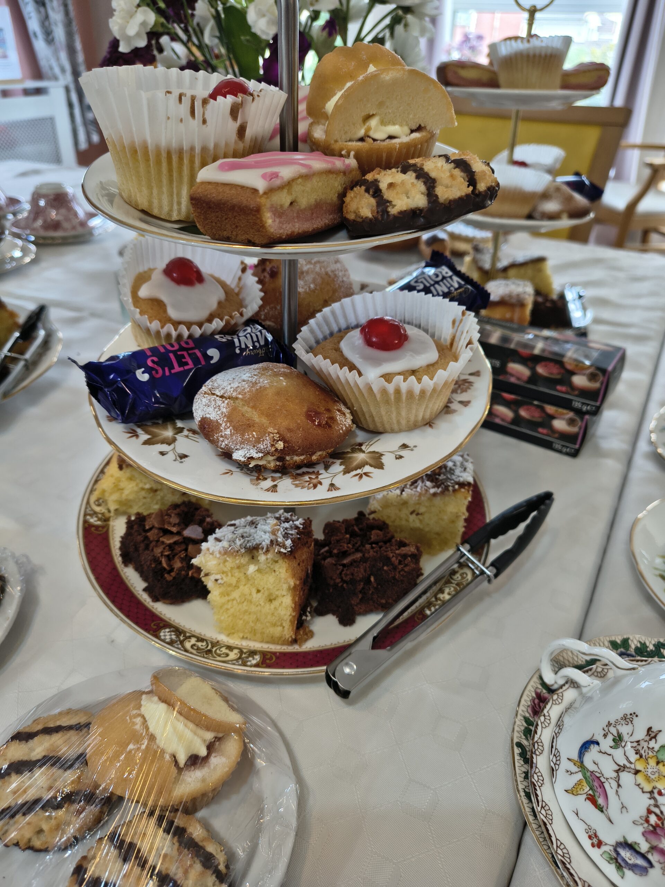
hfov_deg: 56.8
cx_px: 332
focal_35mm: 24
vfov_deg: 71.6
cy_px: 444
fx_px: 615
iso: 296
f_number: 1.8
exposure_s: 1/100
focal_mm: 5.56
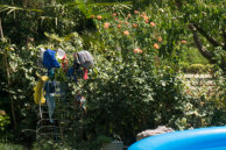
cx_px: 340
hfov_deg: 14.0
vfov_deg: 9.9
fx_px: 863
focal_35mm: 138
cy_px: 115
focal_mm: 29
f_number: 5.6
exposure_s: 1/800
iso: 200
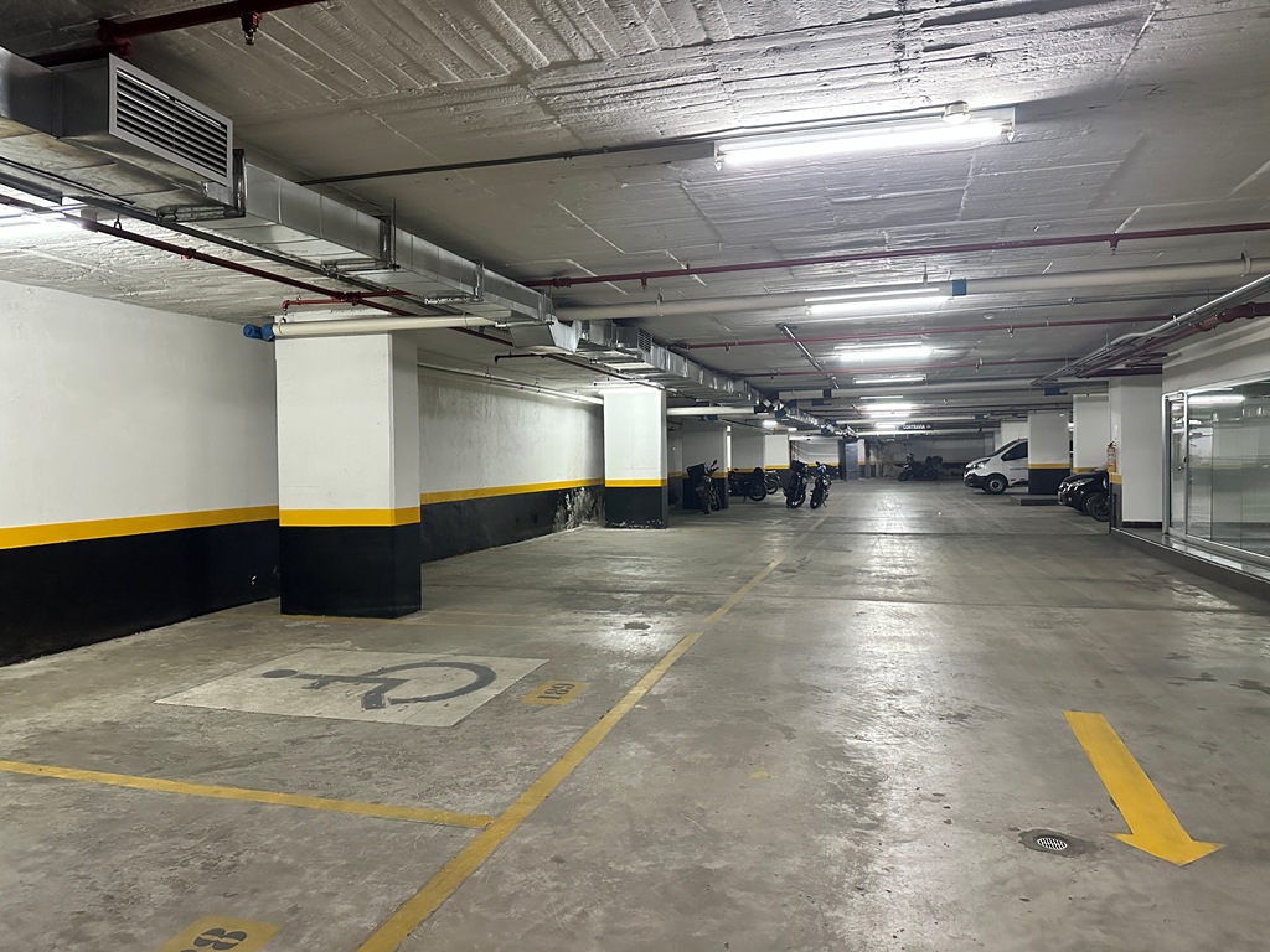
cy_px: 476
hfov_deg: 71.6
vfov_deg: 56.8
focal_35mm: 24
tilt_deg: -1.6
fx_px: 881
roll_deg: +0.4
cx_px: 635
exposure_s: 1/60
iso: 640
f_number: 1.78
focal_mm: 6.86
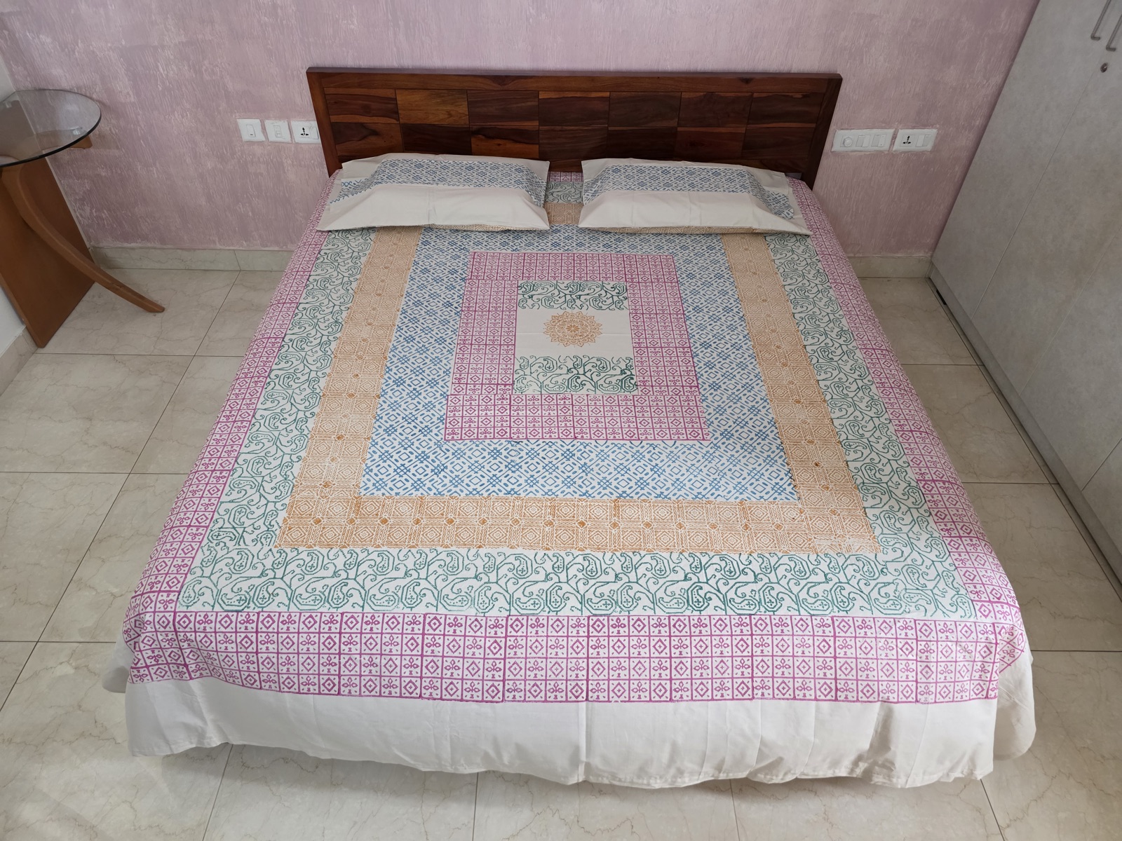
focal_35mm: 23
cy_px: 420
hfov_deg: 73.9
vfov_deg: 58.9
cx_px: 561
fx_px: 745
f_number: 1.7
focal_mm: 6.3
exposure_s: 1/100
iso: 640
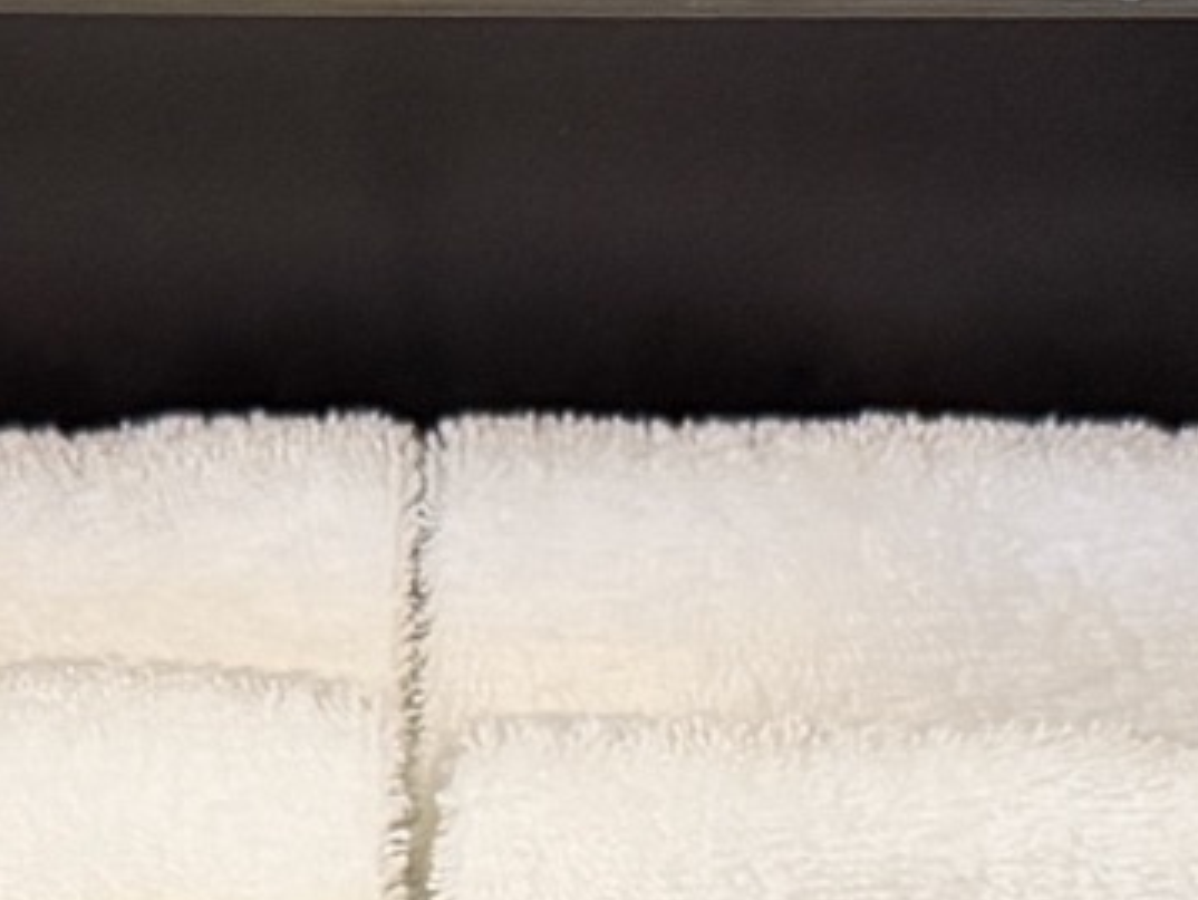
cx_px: 398
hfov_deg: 14.7
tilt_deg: -56.9
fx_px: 4641
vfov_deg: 10.2
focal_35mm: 134
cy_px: 1783
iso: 640
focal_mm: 6.76
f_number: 1.78
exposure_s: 1/60
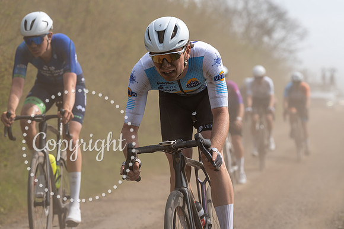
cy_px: 84
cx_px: 184
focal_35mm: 174
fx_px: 1658
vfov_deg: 7.9
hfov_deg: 11.8
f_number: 5
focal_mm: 136
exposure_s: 1/1000
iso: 125
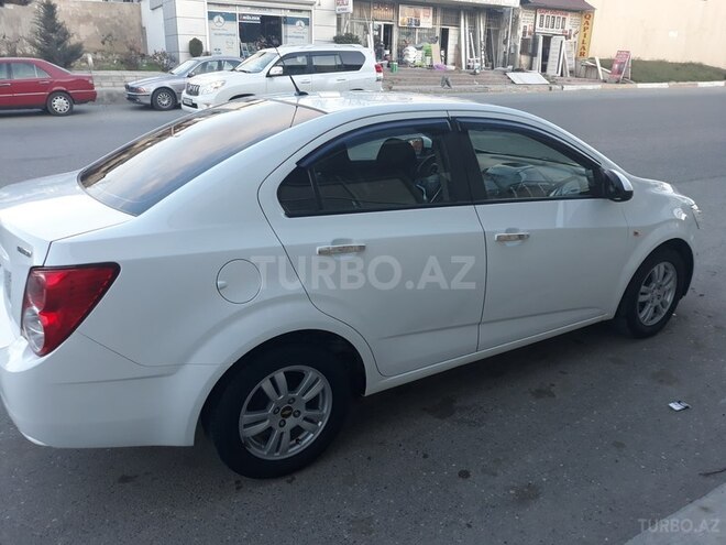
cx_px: 363
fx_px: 566
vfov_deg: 51.4
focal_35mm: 27
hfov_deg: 65.3
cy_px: 272
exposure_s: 1/100
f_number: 1.7
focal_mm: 3.71
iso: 50
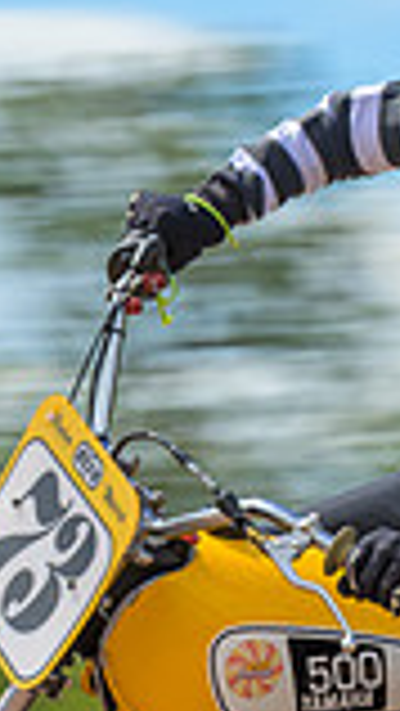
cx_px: 238
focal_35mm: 422
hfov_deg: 2.9
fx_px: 7949
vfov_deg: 5.1
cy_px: 520
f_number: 10
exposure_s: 1/80
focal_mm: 110
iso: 64
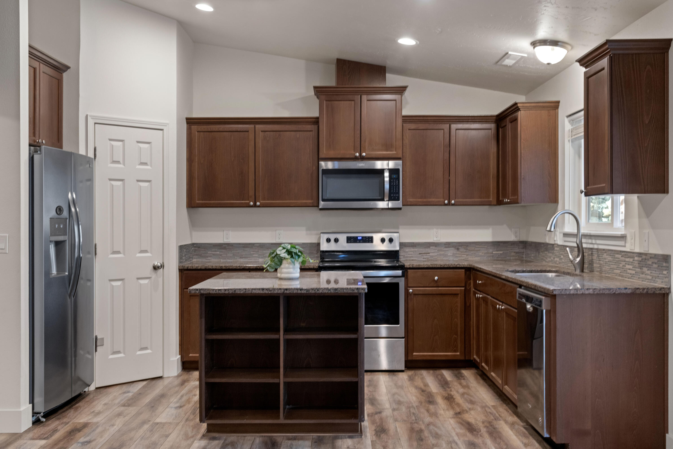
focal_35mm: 38
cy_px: 224
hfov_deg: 50.7
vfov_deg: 35.1
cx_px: 336
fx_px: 710
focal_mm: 38
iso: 200
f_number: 8
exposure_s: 1/1.67
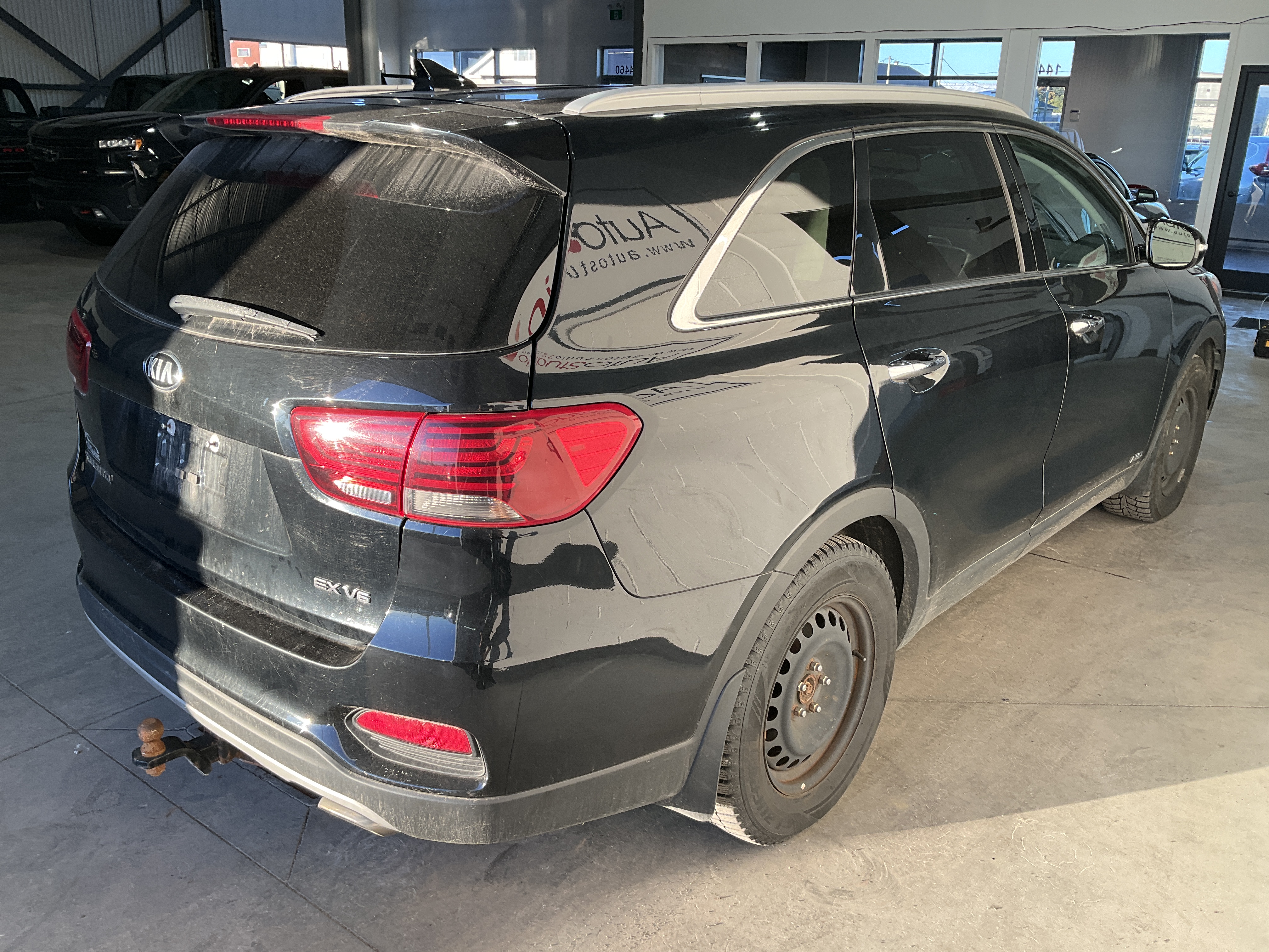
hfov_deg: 61.7
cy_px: 476
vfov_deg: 48.2
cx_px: 634
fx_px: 1063
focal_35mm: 29
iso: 32
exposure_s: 1/122
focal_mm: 3
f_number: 1.8
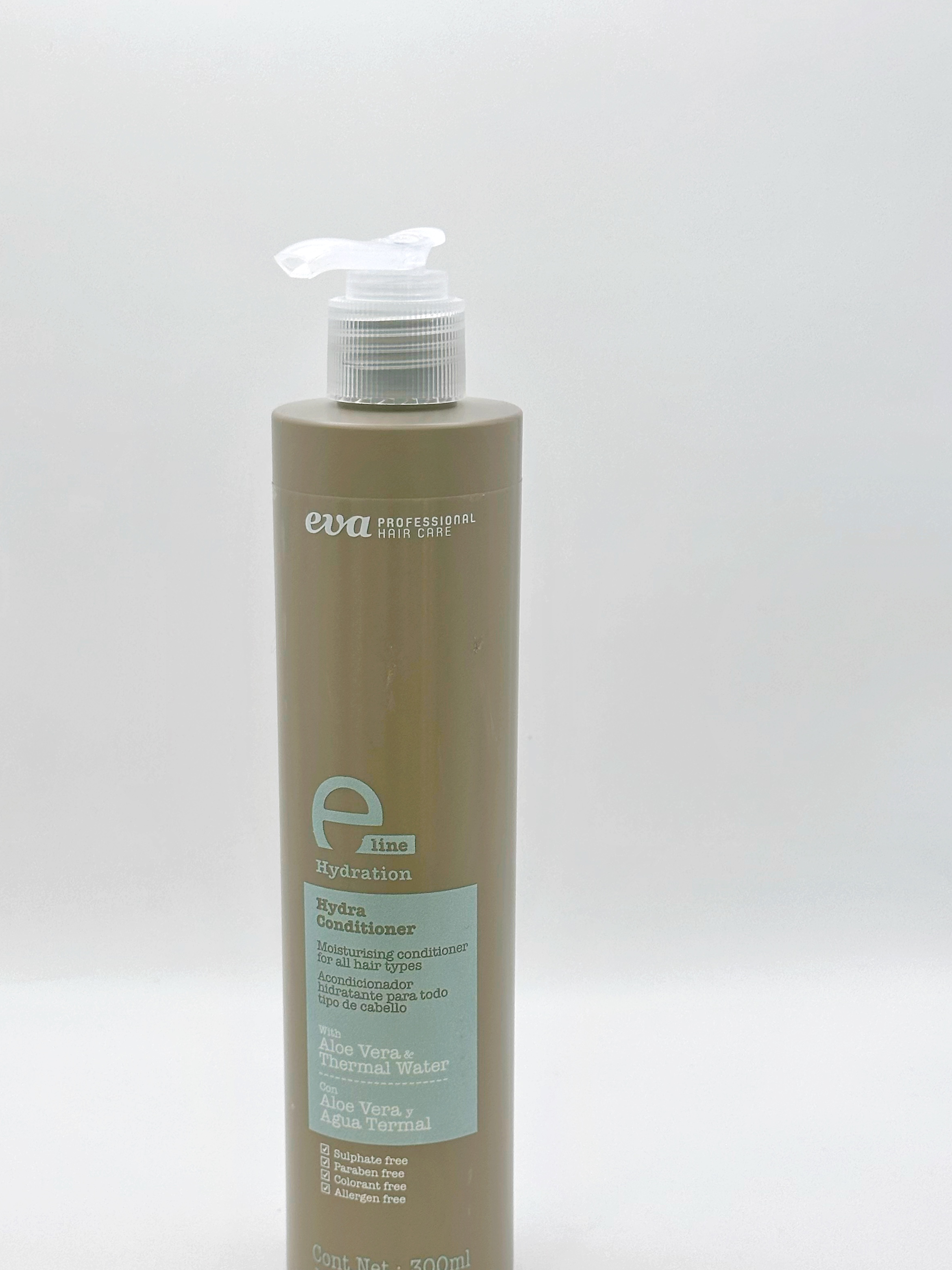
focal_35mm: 62
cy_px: 774
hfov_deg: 23.6
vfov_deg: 31.1
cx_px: 416
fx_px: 2274
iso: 64
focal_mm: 6.86
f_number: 1.78
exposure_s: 1/390
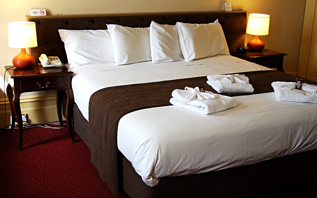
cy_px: 105
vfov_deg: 29.8
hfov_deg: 46.2
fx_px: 371
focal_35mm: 43
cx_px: 158
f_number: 4.2
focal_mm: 28
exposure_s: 1/40
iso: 200
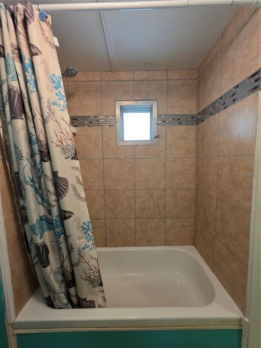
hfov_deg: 89.9
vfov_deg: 106.2
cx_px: 130
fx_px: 131
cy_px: 174
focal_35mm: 13
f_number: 1.9
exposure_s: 1/60
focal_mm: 2.2
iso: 500
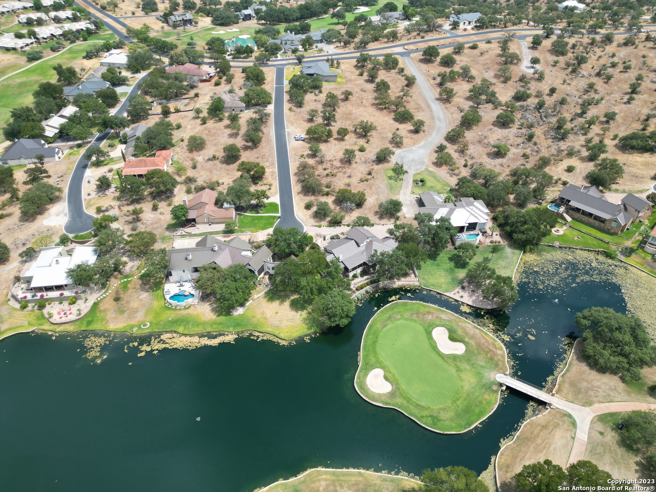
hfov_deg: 71.6
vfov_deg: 56.8
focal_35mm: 24
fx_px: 455
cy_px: 246
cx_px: 328
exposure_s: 1/2500
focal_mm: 6.72
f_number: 1.7
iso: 130
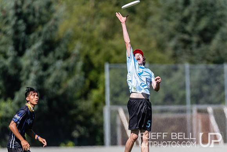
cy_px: 92
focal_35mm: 798
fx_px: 5030
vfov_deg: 1.7
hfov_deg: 2.6
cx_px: 151
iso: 100
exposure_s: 1/1600
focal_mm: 400
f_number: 4
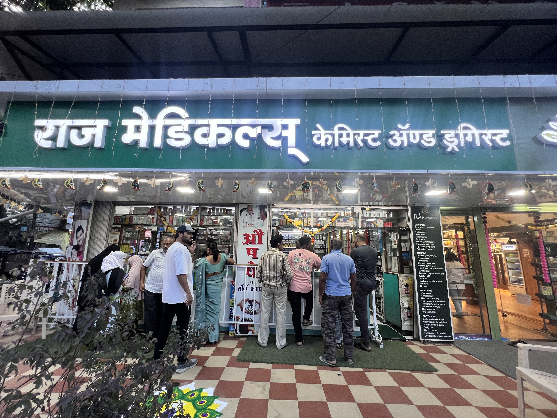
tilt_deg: +10.8
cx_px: 278
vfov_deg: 89.9
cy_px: 209
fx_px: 209
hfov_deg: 106.2
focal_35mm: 13
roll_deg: -1.0
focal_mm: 1.57
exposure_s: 1/100
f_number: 1.8
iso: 125
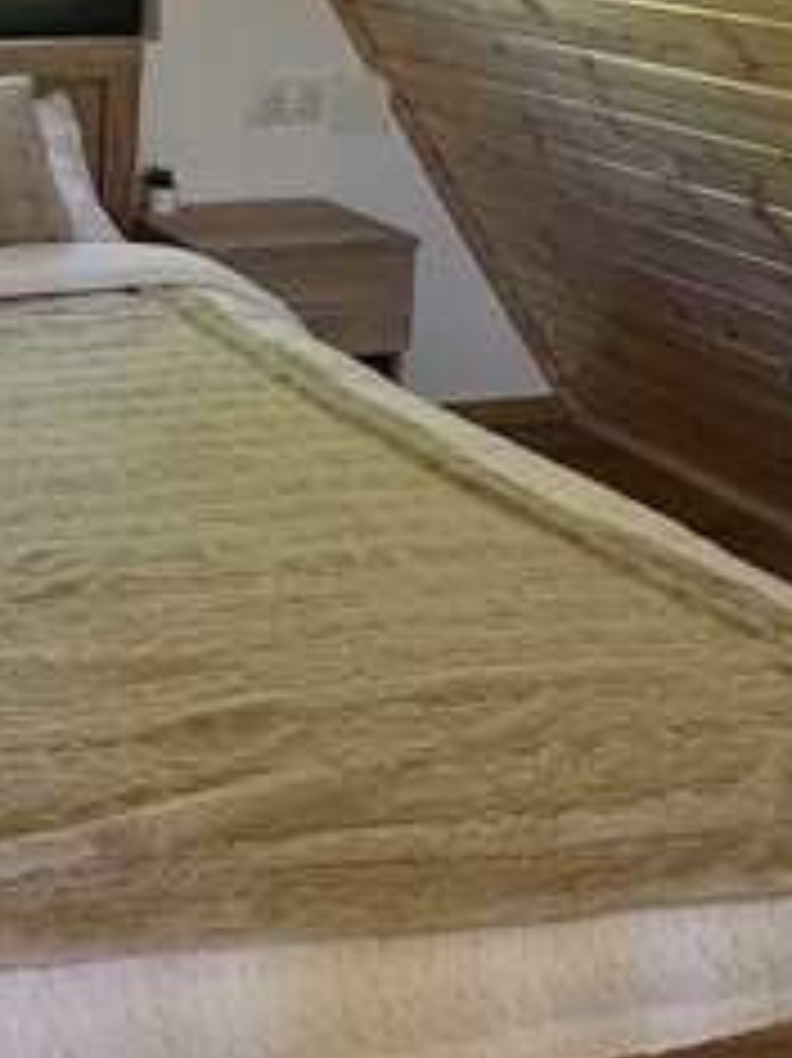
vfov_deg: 30.5
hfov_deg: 21.2
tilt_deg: -9.9
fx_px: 1863
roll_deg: +0.5
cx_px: -306
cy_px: 135
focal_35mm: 61
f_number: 2.2
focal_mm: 2.22
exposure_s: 1/99
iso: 80
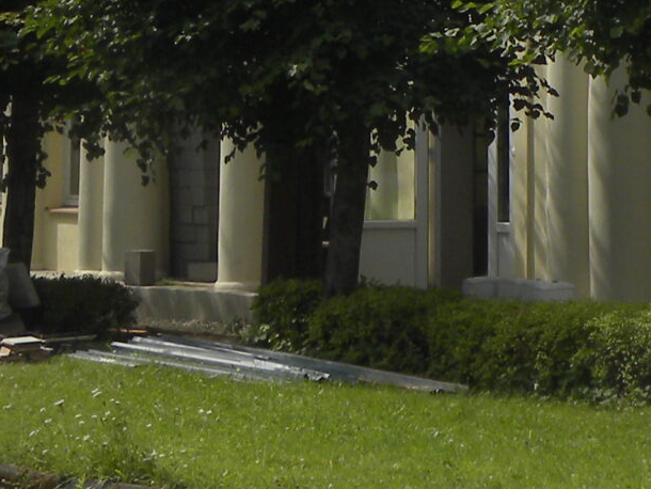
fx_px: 3236
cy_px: -174
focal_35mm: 172
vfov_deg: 8.5
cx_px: 390
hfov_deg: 11.5
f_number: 3.5
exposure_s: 1/573
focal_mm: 7.3
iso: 64
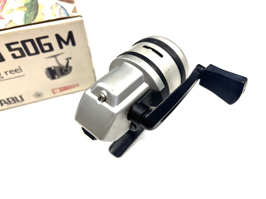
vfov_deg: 53.1
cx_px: 133
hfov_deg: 67.3
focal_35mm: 26
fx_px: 200
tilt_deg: -51.4
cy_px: 100
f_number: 1.6
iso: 64
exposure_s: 1/100
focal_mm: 5.96
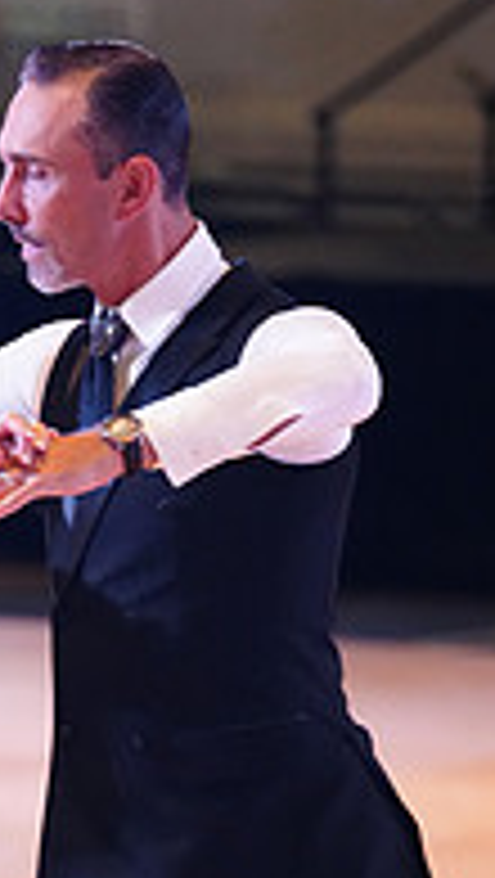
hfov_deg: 2.5
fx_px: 11106
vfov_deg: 4.5
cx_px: -245
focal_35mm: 477
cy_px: 1058
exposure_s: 1/400
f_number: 2.8
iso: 5000
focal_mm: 153
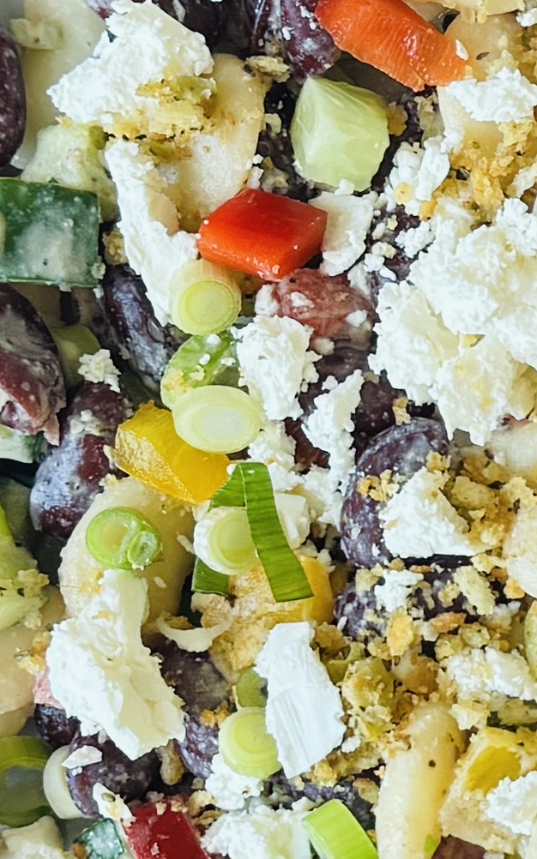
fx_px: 3396
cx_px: 890
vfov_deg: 14.4
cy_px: 608
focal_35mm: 145
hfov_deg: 8.7
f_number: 1.78
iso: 80
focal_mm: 6.76
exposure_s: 1/131
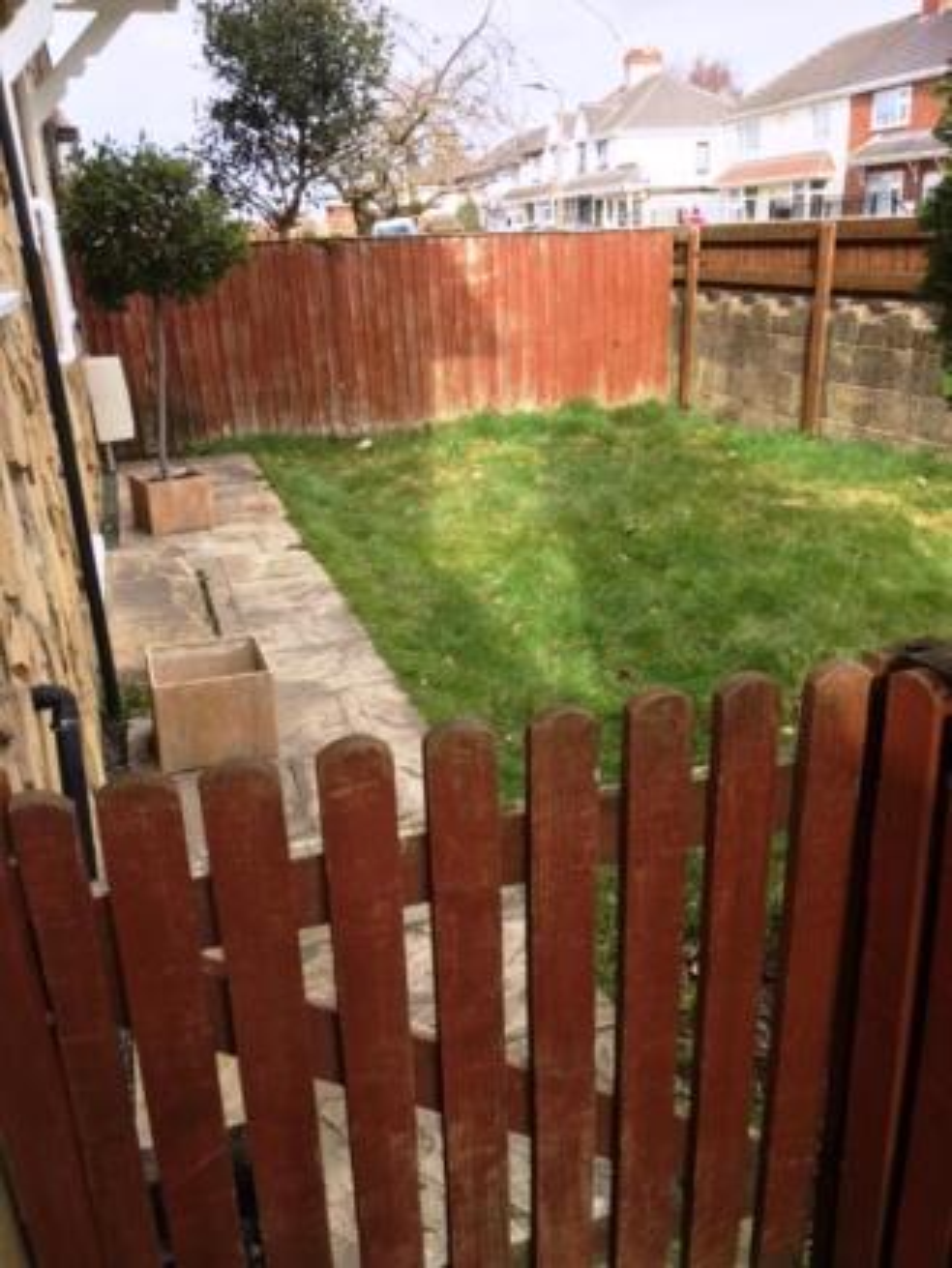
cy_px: 634
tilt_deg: -21.0
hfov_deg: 48.2
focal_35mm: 29
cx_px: 476
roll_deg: +2.2
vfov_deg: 61.6
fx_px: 1063
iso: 25
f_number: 2.2
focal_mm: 4.15
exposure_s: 1/327
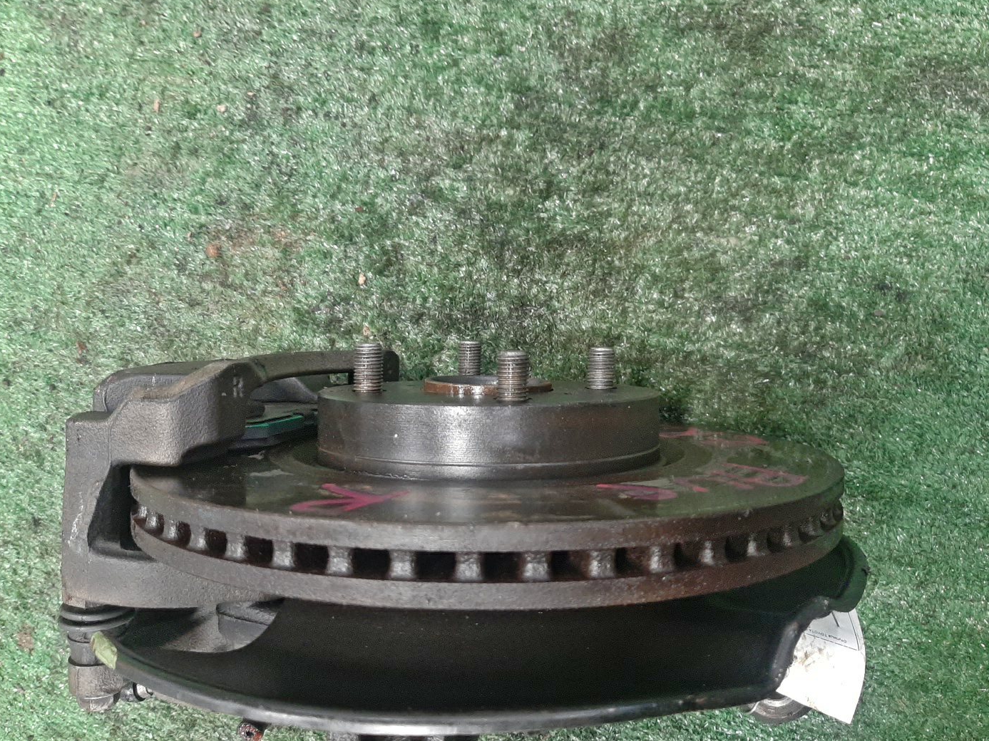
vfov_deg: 51.3
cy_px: 358
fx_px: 771
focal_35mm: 27
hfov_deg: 65.3
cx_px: 487
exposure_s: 1/25
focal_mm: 3.93
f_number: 1.7
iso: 243
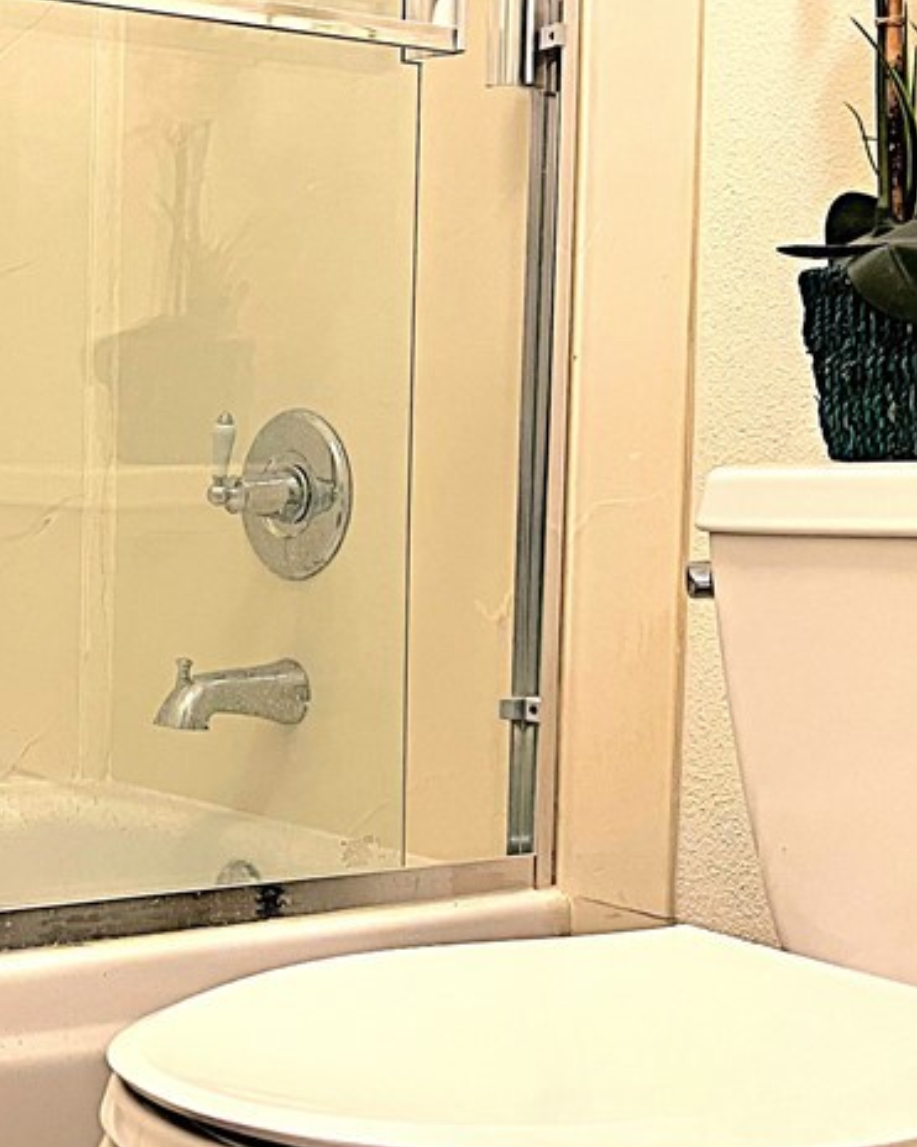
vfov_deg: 33.6
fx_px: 1900
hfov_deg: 25.1
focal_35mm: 56
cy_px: 534
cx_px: -99
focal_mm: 5.7
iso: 160
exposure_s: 1/60
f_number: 1.5
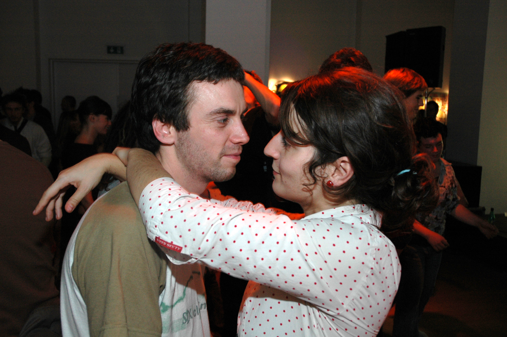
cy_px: 168
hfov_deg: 53.2
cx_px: 254
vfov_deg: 36.8
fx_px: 506
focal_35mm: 36
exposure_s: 1/60
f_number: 5
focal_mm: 24
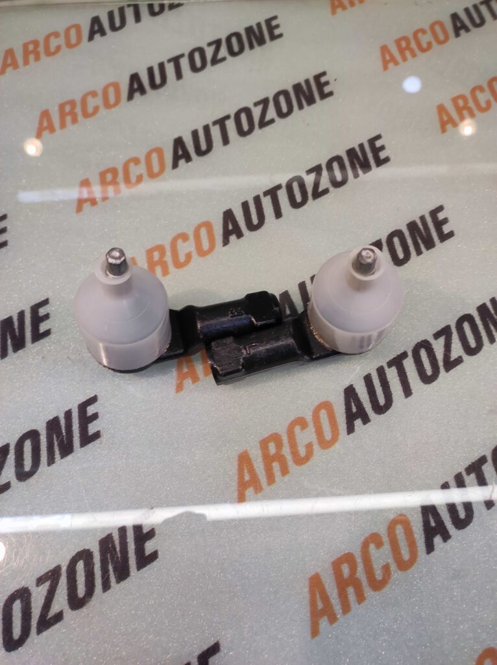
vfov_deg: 91.1
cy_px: 332
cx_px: 248
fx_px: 326
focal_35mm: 17
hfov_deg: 74.6
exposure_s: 1/33
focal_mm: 4.74
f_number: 1.79
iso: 83
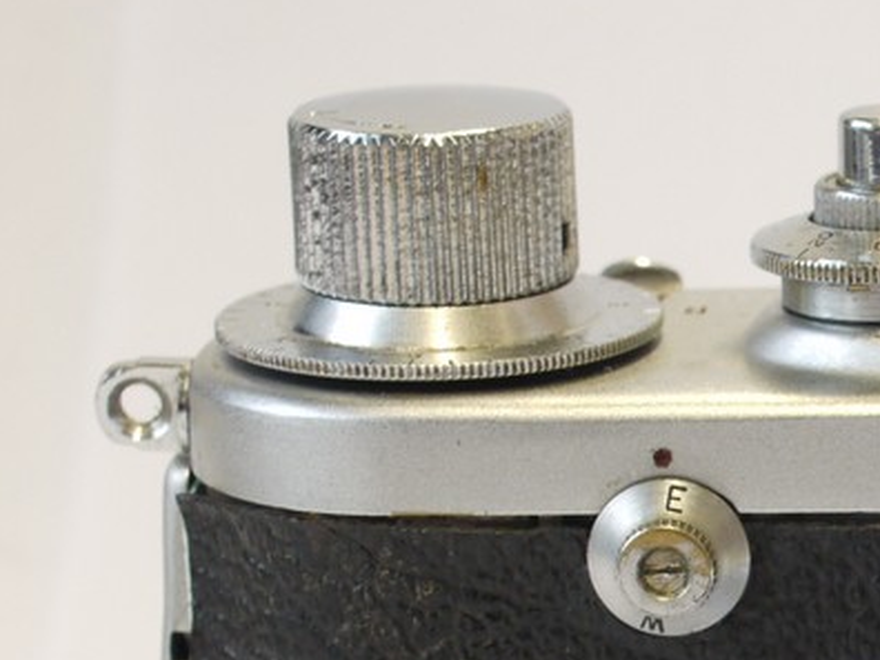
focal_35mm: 182
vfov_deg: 8.1
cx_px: 1260
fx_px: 4627
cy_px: 758
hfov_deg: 10.5
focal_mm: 30
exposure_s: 1/20
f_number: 8
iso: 400
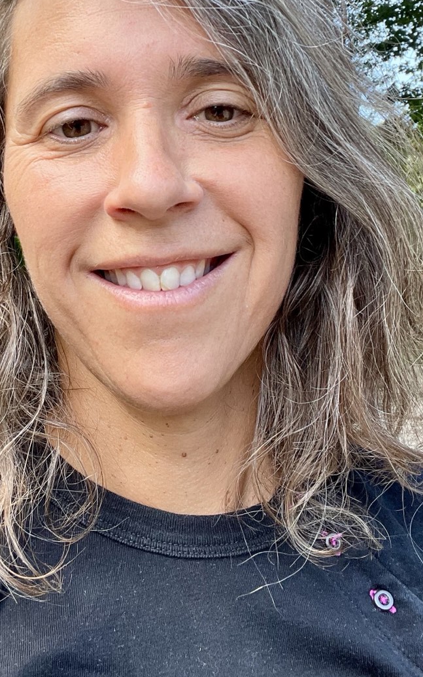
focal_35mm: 43
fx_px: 793
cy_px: 225
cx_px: 165
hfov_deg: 29.8
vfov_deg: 45.5
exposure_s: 1/121
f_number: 2.2
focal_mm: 2.71
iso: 40
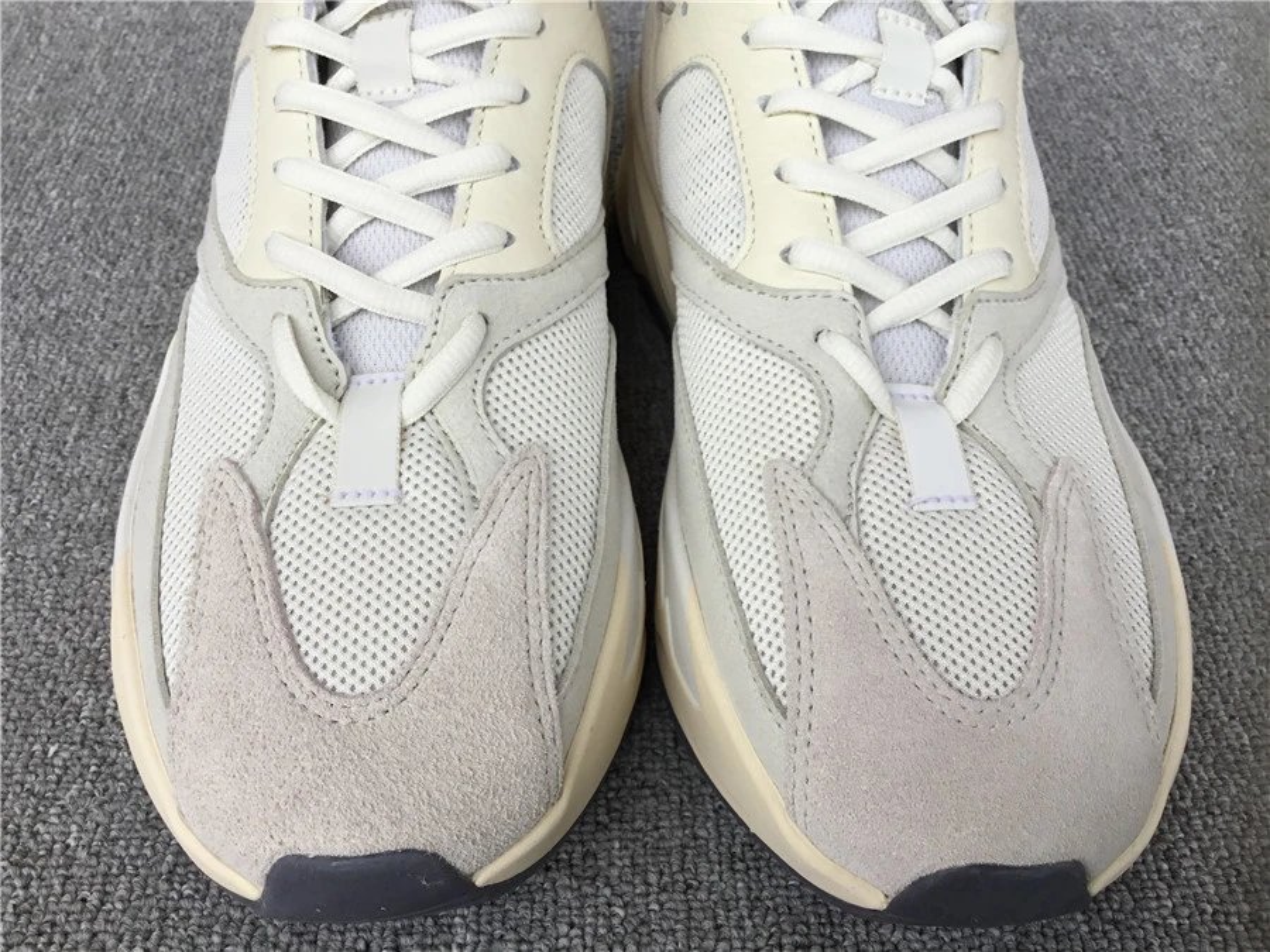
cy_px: 476
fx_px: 1137
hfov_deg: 58.4
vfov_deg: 45.4
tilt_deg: -46.1
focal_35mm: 31
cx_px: 635
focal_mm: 3.3
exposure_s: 1/164
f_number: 2.4
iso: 25
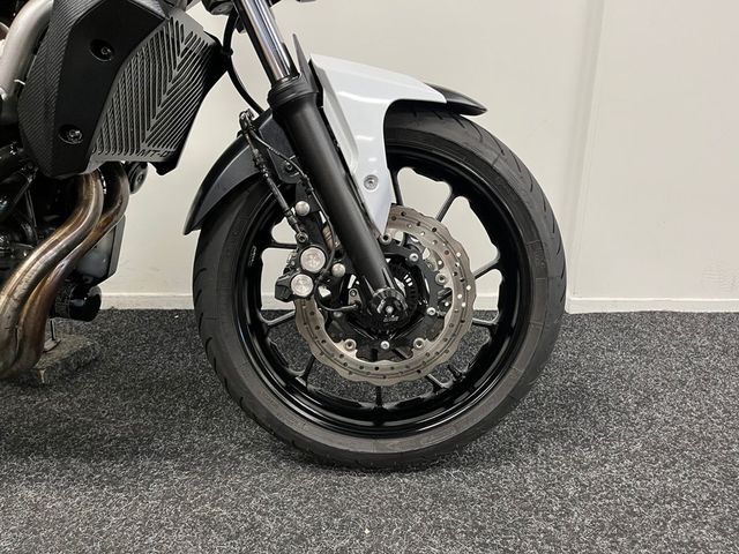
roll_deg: +0.1
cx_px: 370
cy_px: 277
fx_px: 555
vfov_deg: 53.1
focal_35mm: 26
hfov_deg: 67.3
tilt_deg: -18.7
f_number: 1.6
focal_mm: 5.1
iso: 200
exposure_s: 1/50
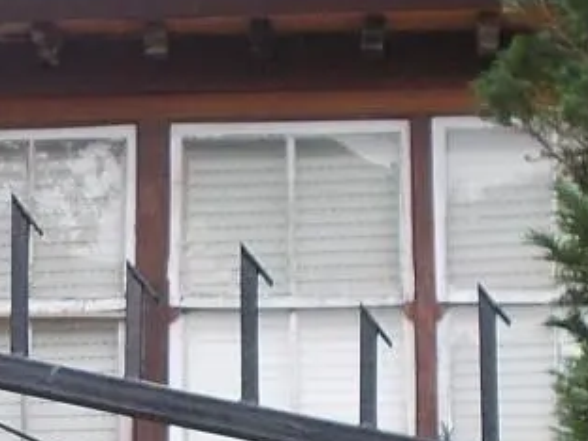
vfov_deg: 7.0
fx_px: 3567
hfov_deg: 9.2
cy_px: 477
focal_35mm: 210
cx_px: -205
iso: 80
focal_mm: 6.9
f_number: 3.9
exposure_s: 1/200
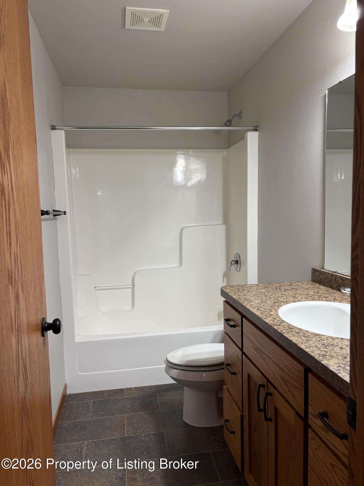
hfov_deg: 53.1
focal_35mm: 26
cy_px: 243
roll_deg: +1.9
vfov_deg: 67.3
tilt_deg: -4.6
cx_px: 182
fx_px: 365
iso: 80
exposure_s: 1/60
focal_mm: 5.96
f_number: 1.6
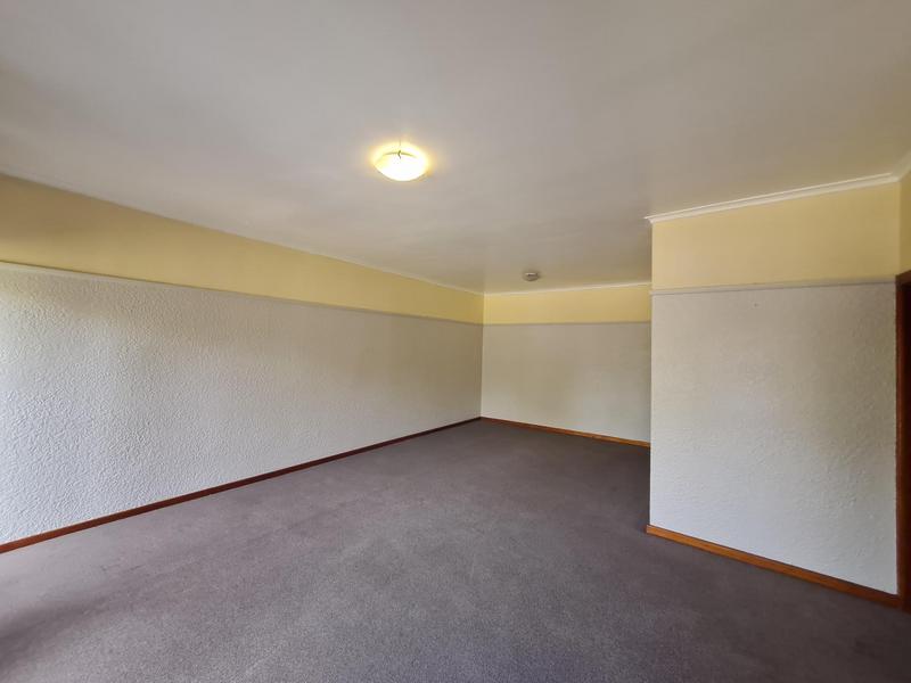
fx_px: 342
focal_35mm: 13
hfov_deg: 106.2
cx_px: 456
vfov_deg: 89.9
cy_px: 342
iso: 125
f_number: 2.2
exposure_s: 1/50
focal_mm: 1.74
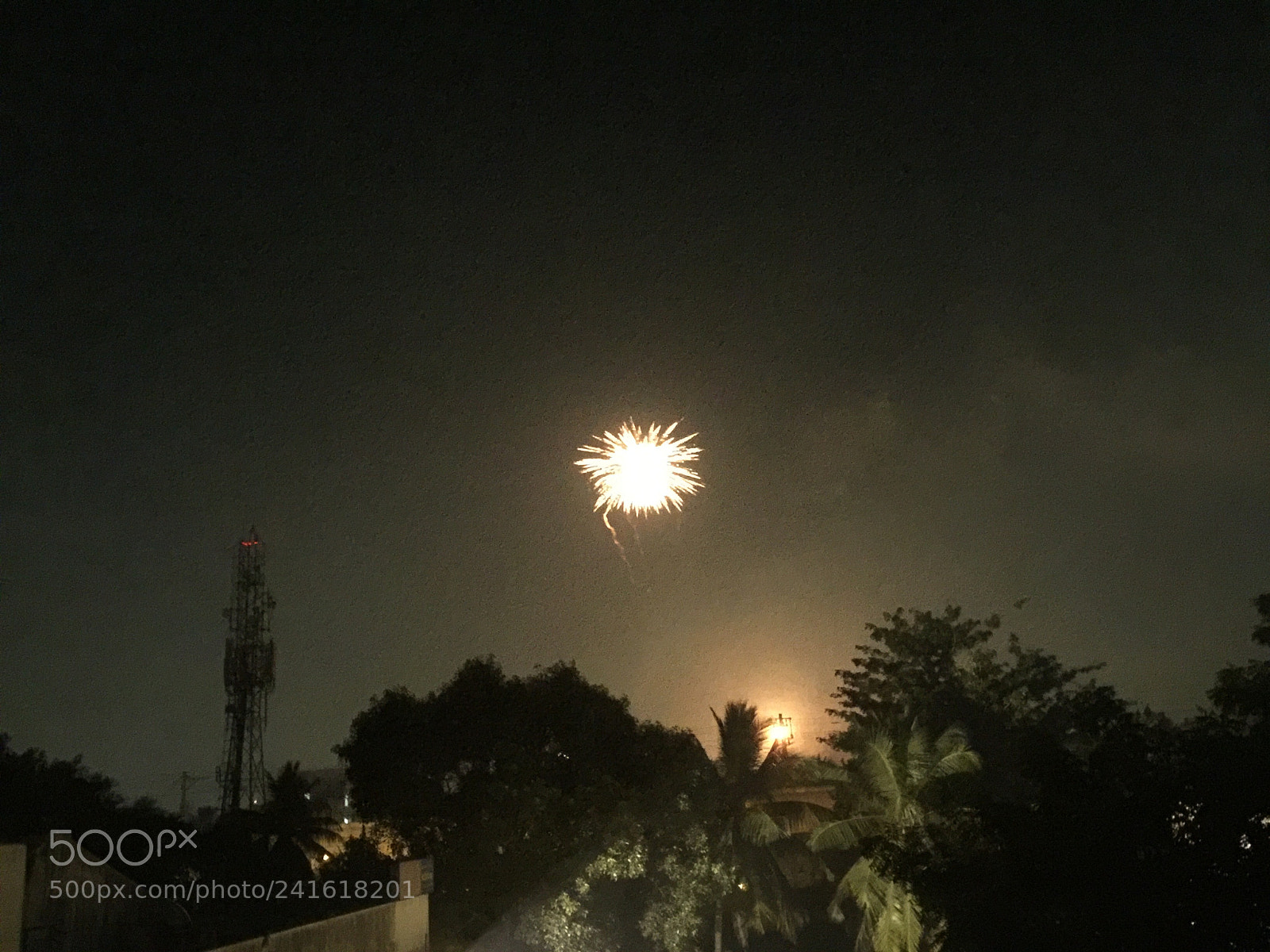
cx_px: 635
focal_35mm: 29
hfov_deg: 61.7
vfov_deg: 48.2
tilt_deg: +17.0
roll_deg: +2.8
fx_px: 1064
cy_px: 476
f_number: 2.2
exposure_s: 1/4
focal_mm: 4.15
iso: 400
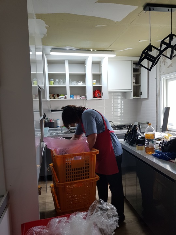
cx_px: 88
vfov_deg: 67.3
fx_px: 176
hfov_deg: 53.1
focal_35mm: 26
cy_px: 118
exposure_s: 1/120
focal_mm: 4.3
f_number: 1.7
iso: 200
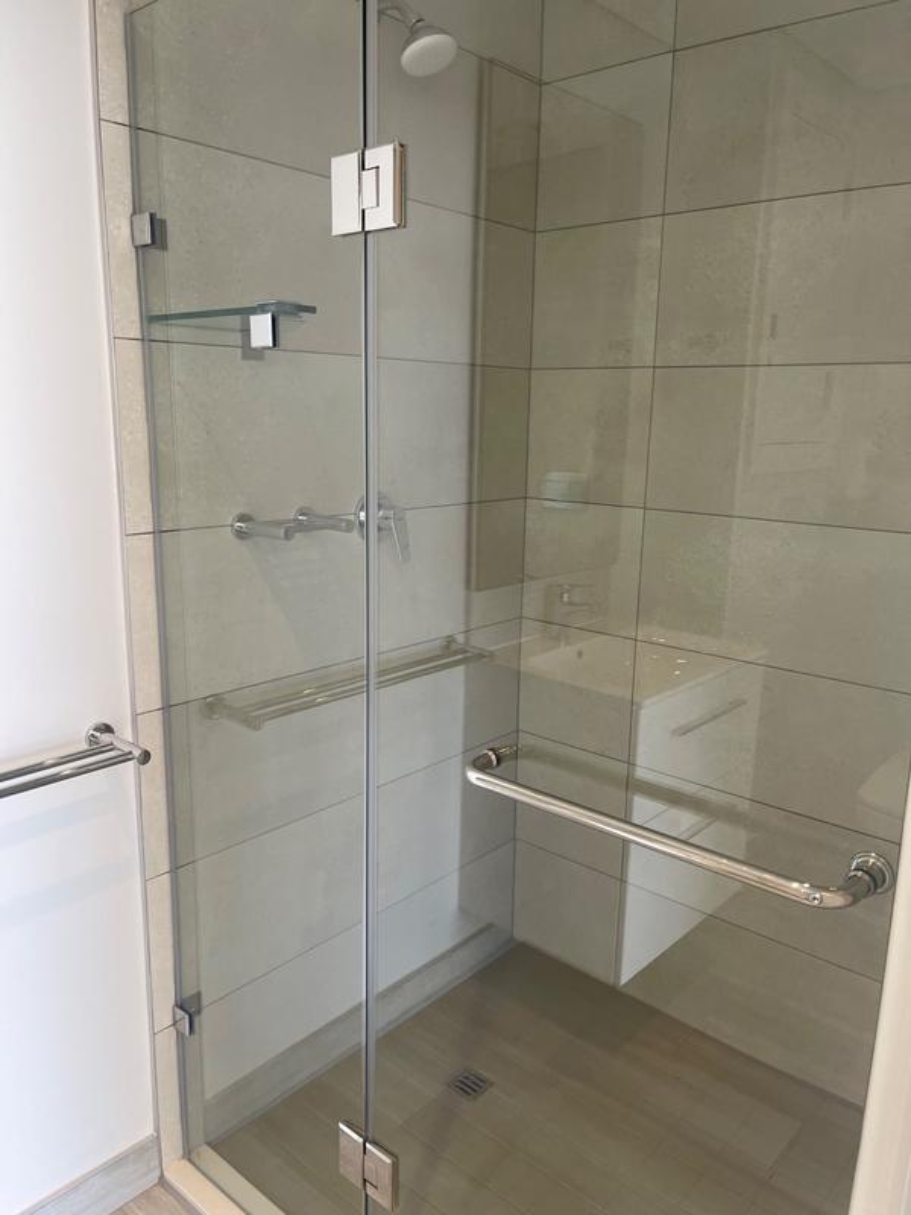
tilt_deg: -12.8
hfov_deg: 54.9
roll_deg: -1.7
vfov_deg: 69.4
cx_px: 456
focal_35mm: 25
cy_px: 608
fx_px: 877
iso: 125
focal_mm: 5.1
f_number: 1.6
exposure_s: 1/121
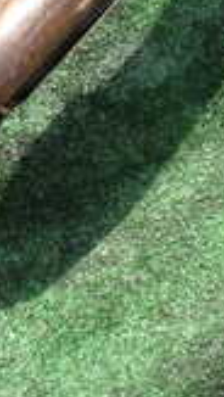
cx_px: 17
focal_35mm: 120
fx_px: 1264
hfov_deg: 10.1
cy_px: -10
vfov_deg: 17.4
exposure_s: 1/400
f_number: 3.2
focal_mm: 5.4
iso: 100
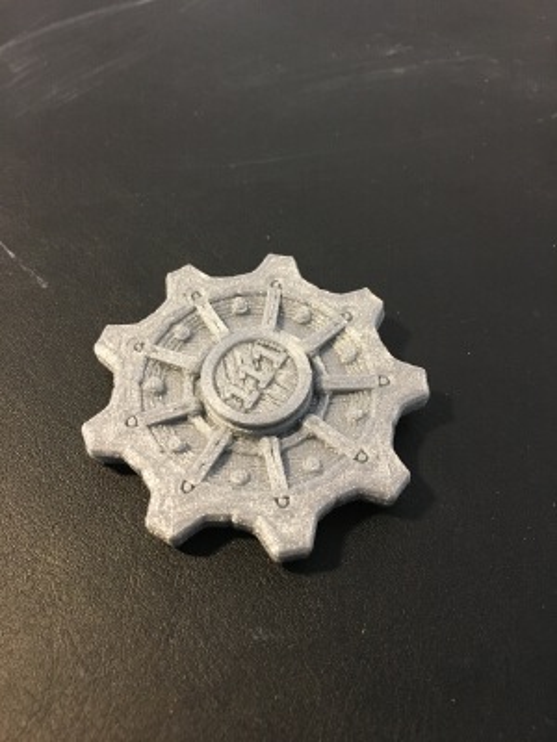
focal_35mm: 29
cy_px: 371
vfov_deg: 61.7
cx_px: 278
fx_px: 622
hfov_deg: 48.2
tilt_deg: -55.2
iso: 200
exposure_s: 1/20
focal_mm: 4.15
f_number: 2.2
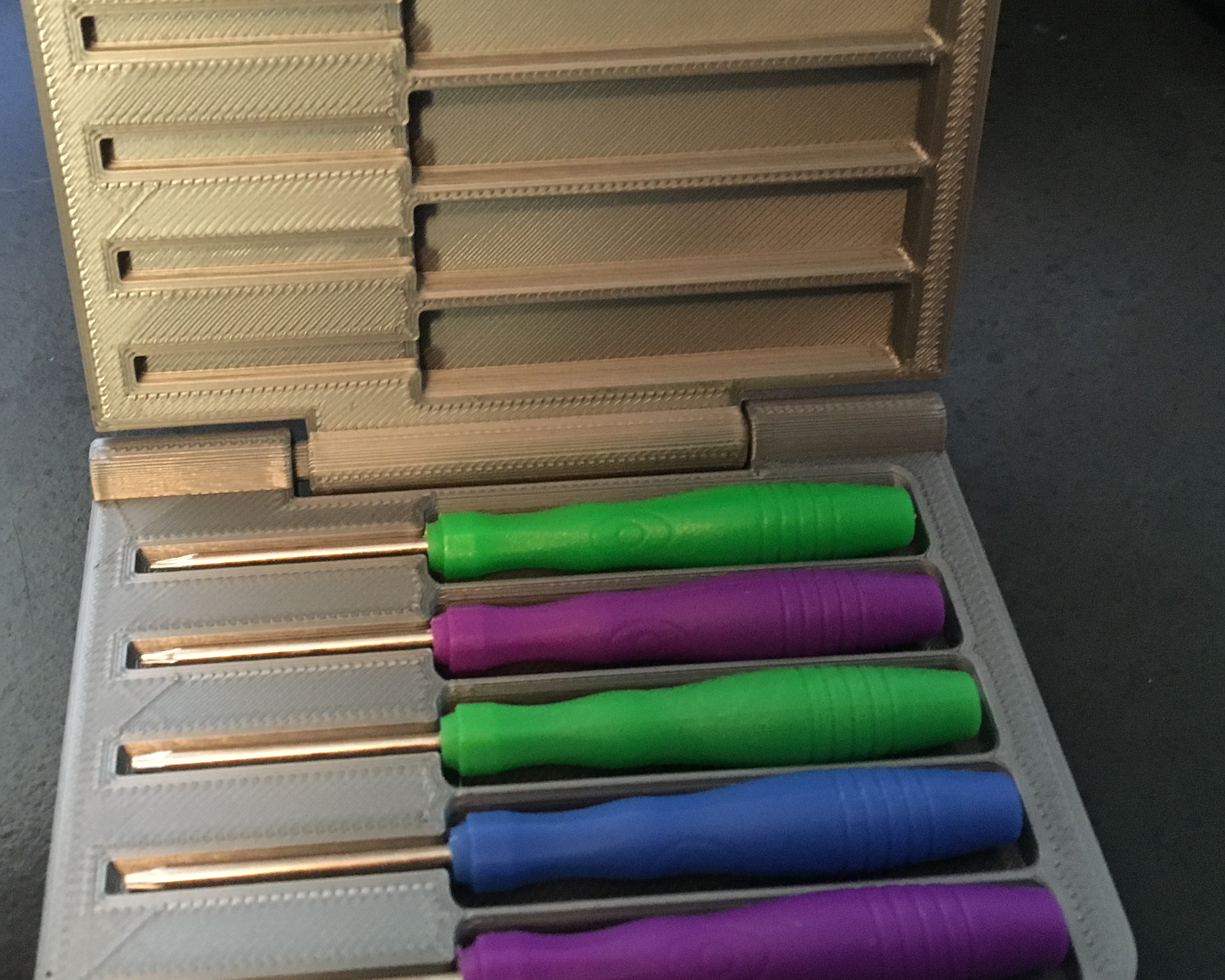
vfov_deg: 34.9
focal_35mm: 43
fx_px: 1559
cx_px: 478
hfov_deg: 42.6
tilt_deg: -45.4
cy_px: 438
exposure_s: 1/15
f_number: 2.2
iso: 500
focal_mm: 4.15
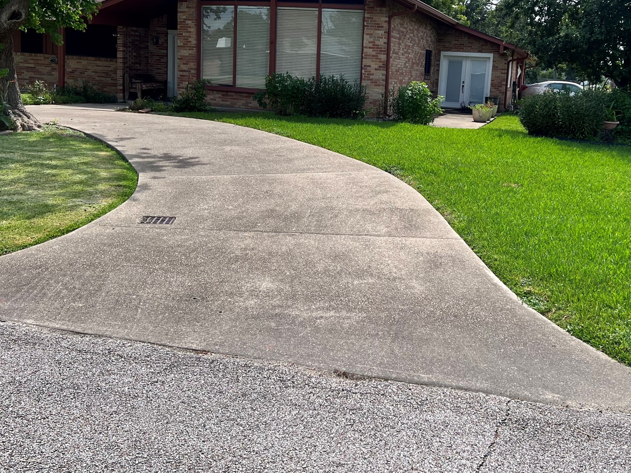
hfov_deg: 50.0
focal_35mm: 37
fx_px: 674
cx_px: 364
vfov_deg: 38.2
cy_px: 154
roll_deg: -2.3
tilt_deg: -7.8
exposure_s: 1/2762
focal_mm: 5.7
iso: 50
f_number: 1.5
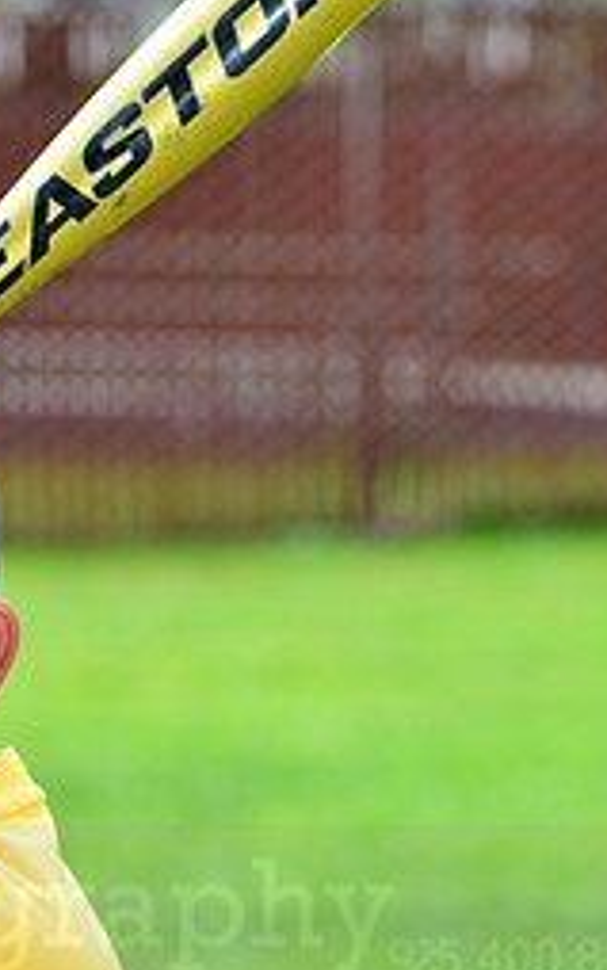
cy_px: 878
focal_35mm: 338
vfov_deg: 6.2
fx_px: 8936
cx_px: -109
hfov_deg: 3.9
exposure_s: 1/200
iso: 200
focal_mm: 145
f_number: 8
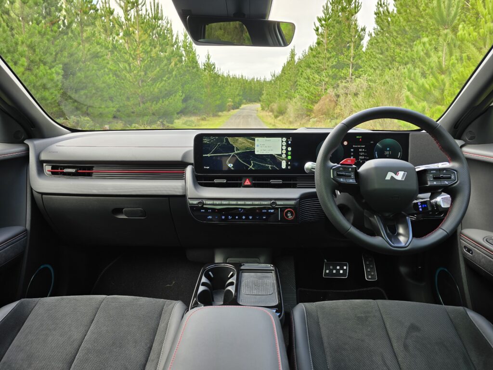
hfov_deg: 73.9
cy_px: 185
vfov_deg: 58.9
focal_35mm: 23
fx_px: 328
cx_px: 246
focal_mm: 6.3
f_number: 1.7
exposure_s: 1/50
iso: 16
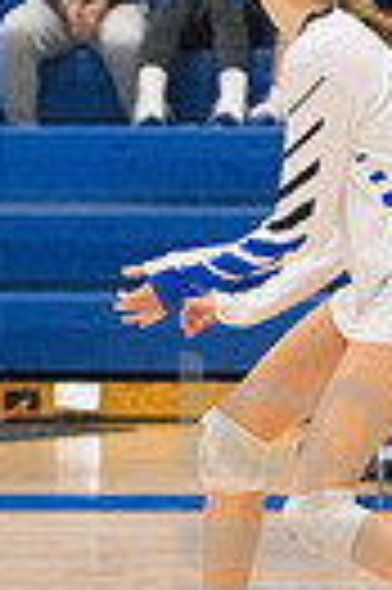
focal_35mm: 419
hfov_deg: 3.3
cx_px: -212
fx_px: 6861
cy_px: -14
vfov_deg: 4.9
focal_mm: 122
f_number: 4.5
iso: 10000
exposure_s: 1/1600
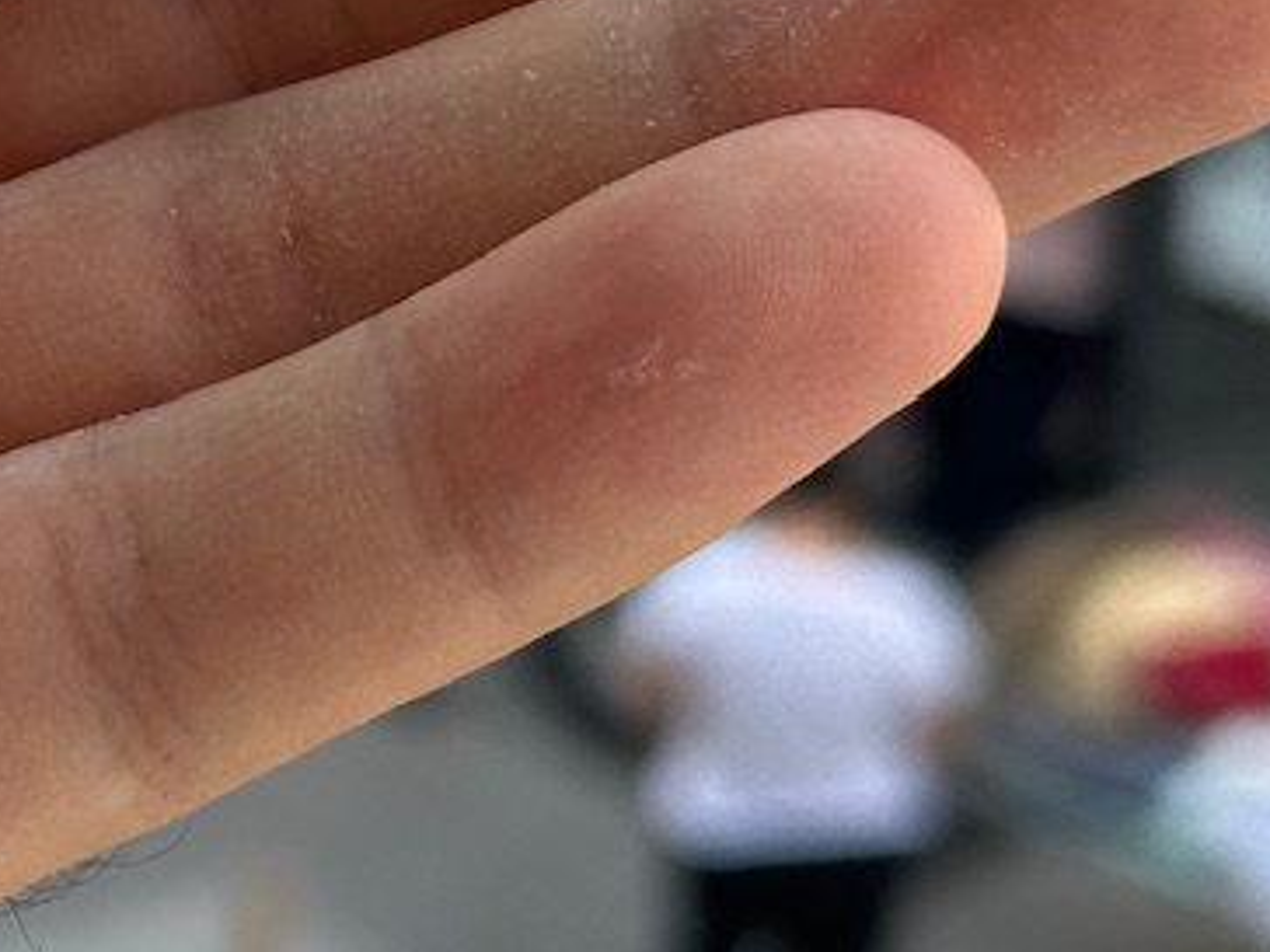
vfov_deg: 8.7
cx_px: -893
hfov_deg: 11.0
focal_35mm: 169
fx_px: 6200
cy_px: -42
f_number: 1.78
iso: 64
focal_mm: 6.86
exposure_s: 1/604
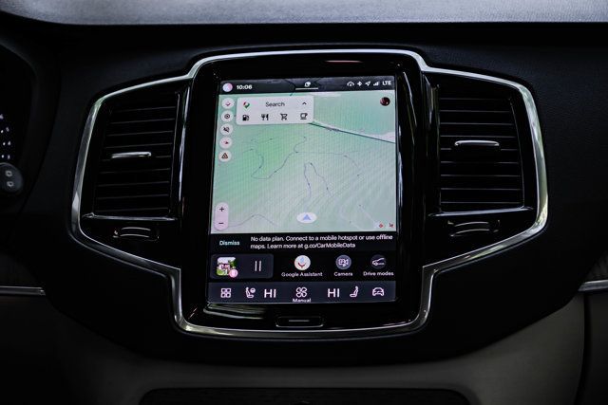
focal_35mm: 62
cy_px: 202
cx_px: 304
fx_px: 1047
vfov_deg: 21.9
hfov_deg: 32.4
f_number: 4.5
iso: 500
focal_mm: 62
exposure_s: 1/200
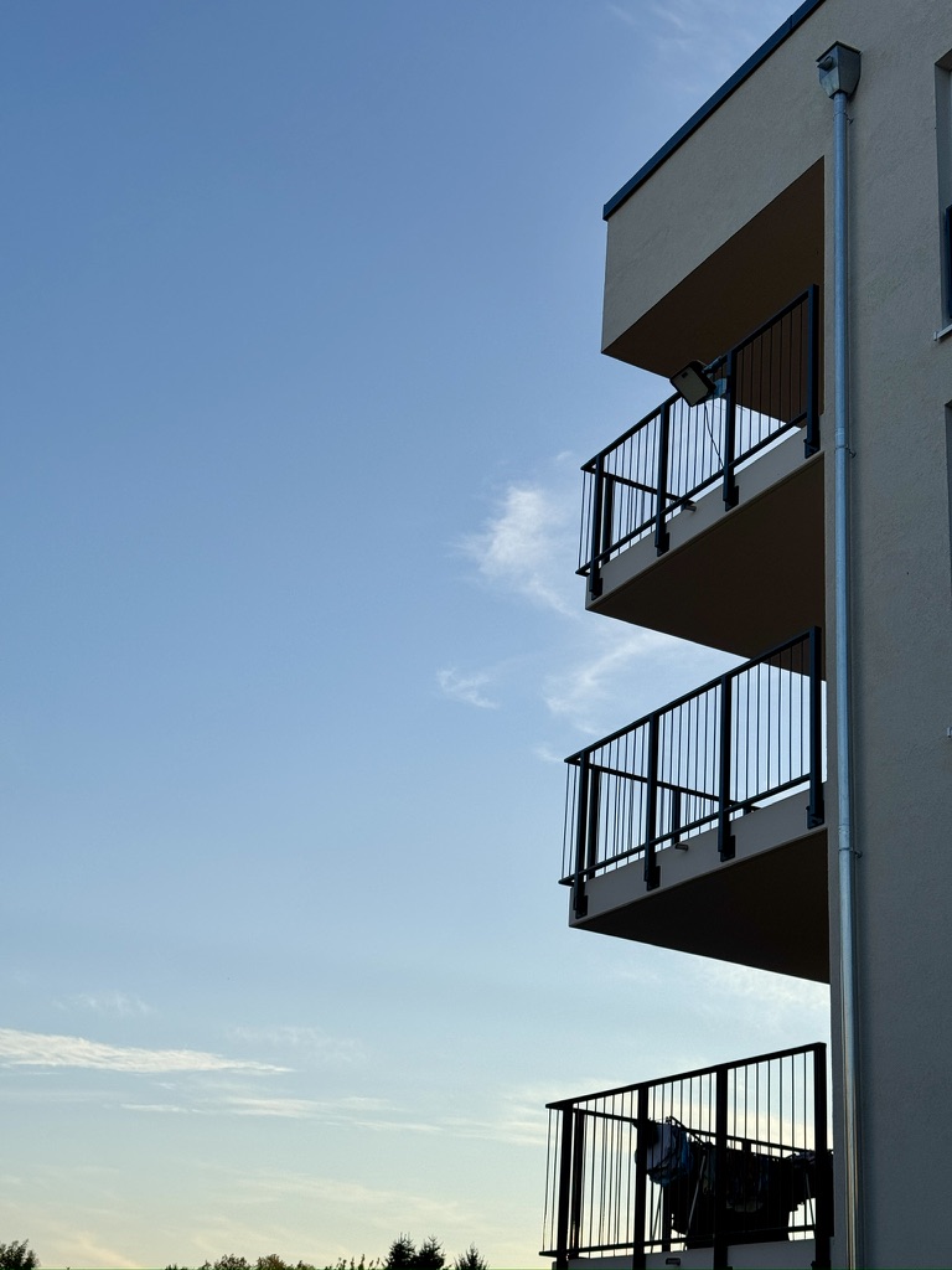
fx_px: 1760
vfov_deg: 39.7
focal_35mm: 48
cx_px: 476
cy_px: 635
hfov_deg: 30.3
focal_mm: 6.76
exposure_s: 1/2611
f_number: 1.78
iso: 64
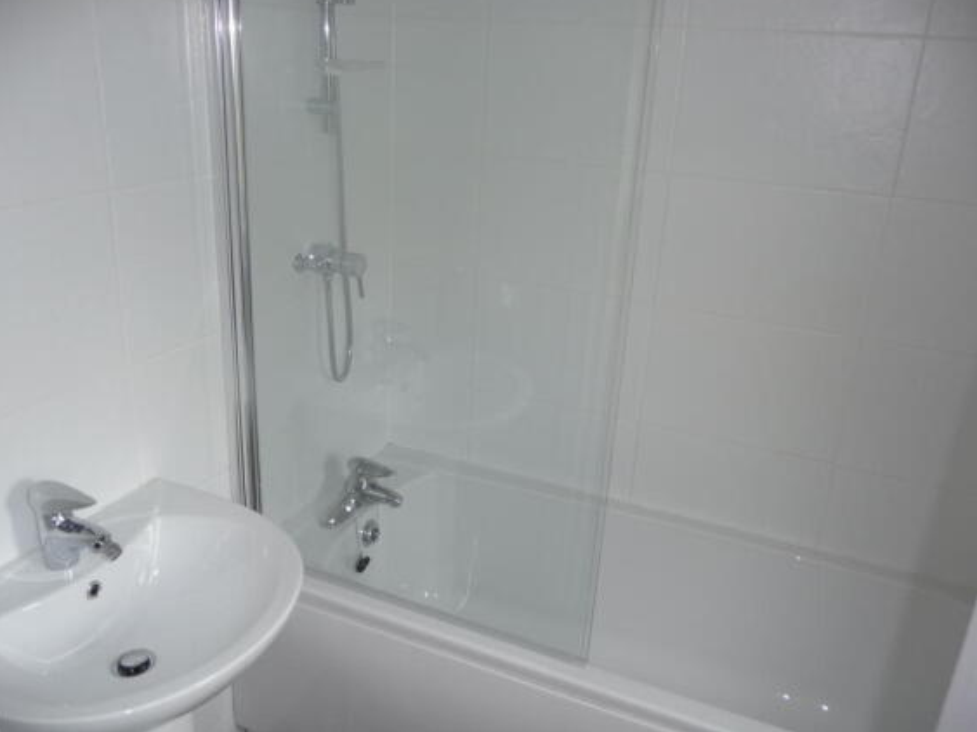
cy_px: 355
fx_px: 818
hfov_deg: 61.7
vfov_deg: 48.2
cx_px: 473
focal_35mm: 29
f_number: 3.3
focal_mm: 4.7
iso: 100
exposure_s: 1/30
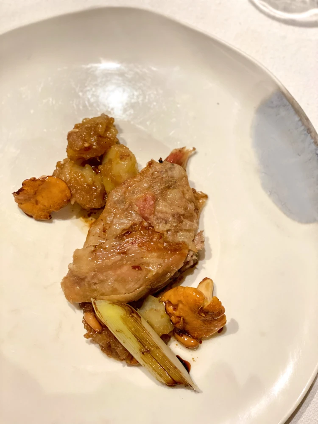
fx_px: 637
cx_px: 159
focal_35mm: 52
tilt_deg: -79.3
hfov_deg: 28.0
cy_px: 212
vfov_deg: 36.8
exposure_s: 1/50
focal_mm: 6
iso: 160
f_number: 2
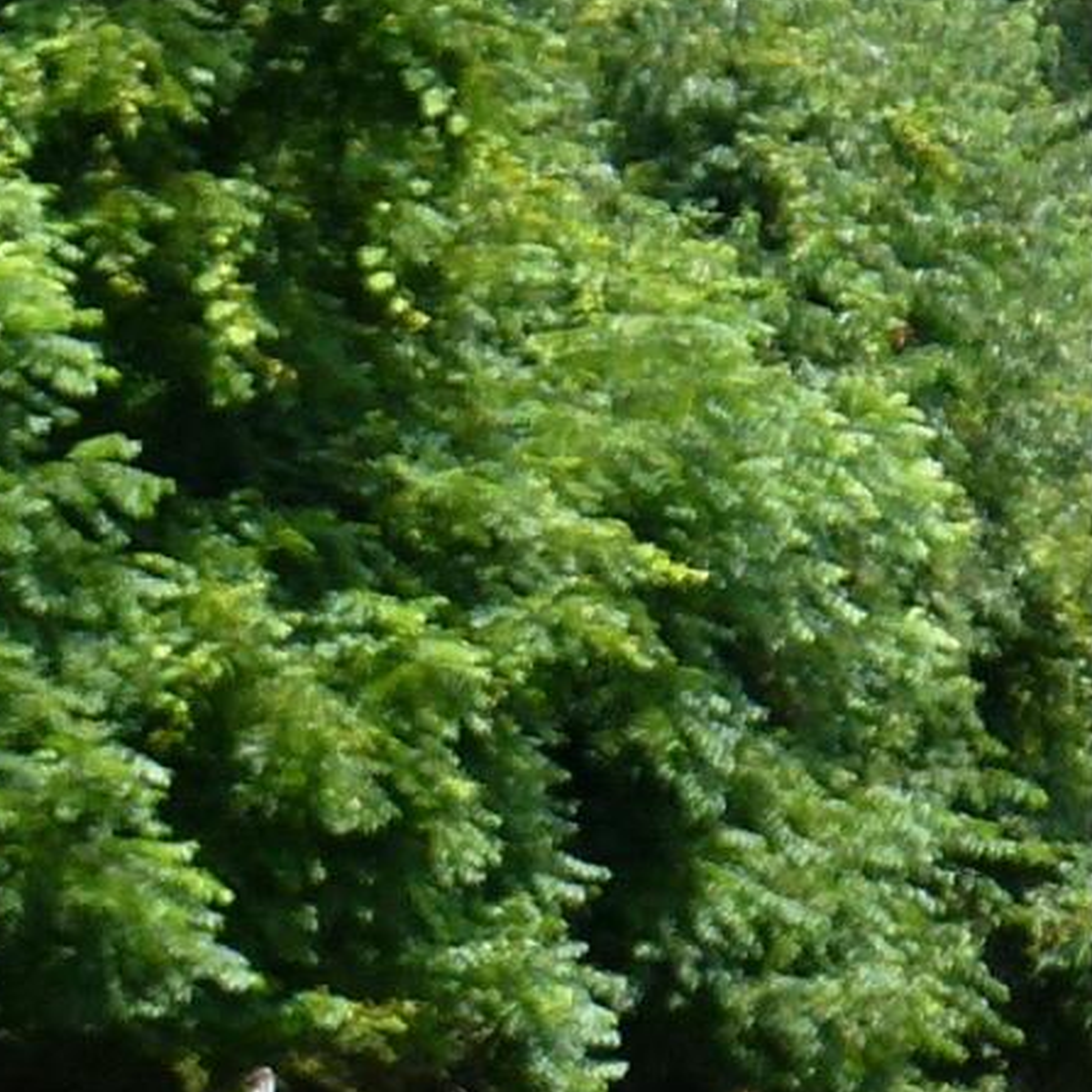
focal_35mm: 320
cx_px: -591
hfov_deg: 5.4
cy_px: 1251
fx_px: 11421
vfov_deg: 5.5
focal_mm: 9.7
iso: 100
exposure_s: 1/500
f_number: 3.9
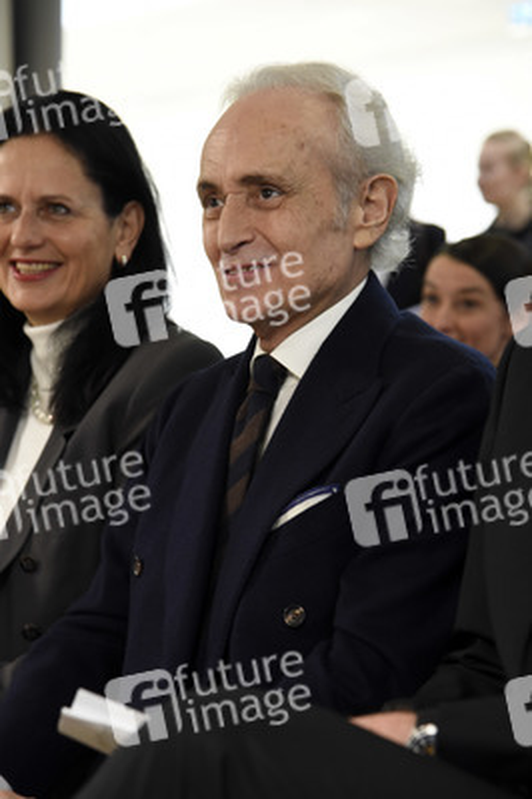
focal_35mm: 120
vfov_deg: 17.1
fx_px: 2664
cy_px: 400
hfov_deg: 11.4
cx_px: 266
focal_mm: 120
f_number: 5.6
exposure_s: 1/160
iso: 4000
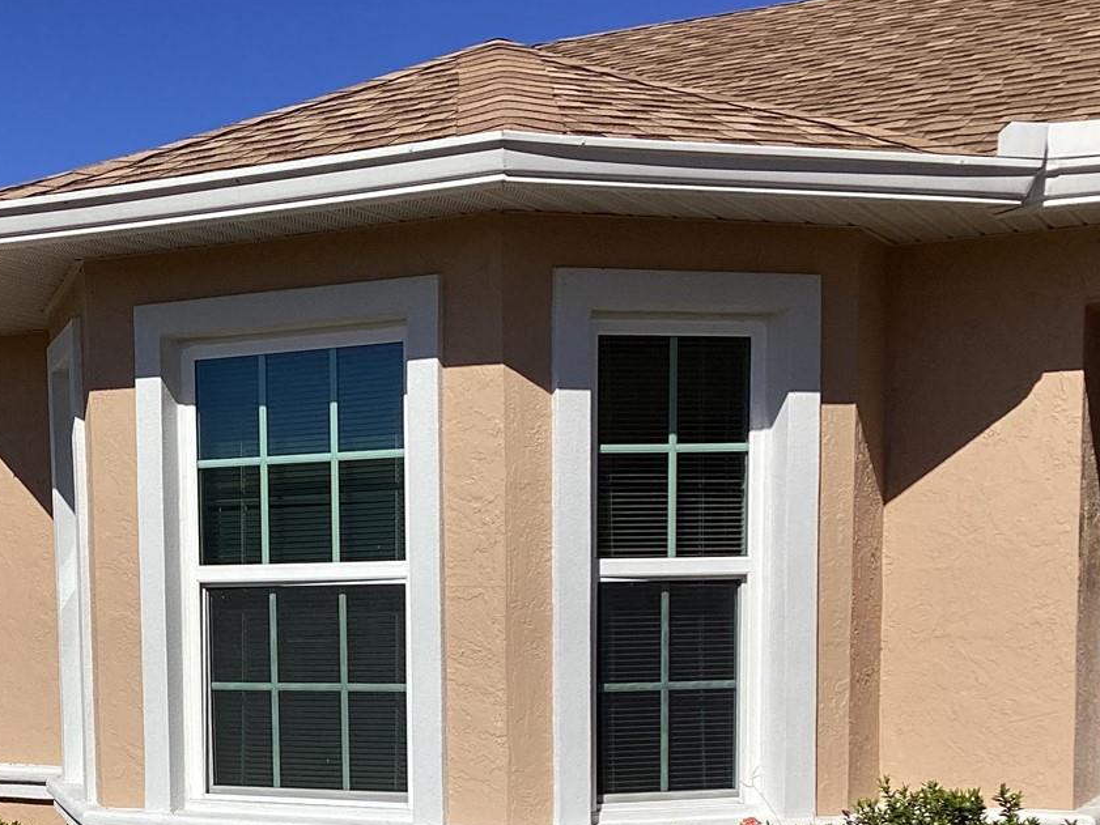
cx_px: 294
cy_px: 756
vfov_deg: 24.1
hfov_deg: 32.2
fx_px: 1875
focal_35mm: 59
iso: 25
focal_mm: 3.3
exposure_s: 1/2717
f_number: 2.4
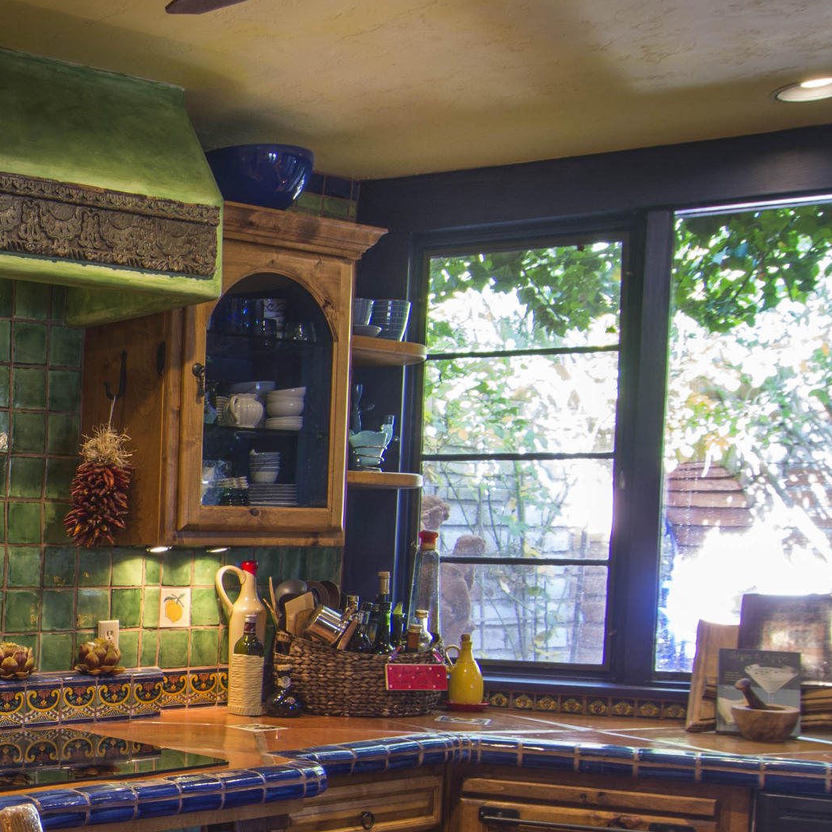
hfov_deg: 31.5
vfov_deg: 37.4
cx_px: -190
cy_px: 621
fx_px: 1196
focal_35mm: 44
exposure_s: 1.3
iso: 100
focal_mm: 12
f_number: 7.1
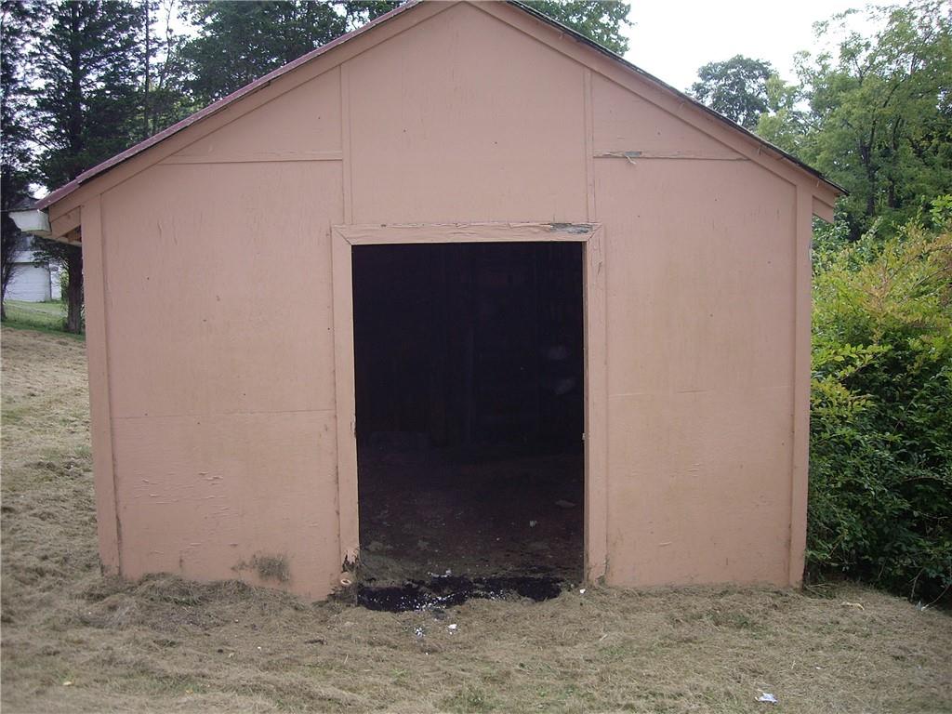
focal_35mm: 38
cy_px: 357
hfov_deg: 49.0
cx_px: 476
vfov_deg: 37.7
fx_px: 1045
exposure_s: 1/320
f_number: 2.7
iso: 64
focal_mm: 6.2
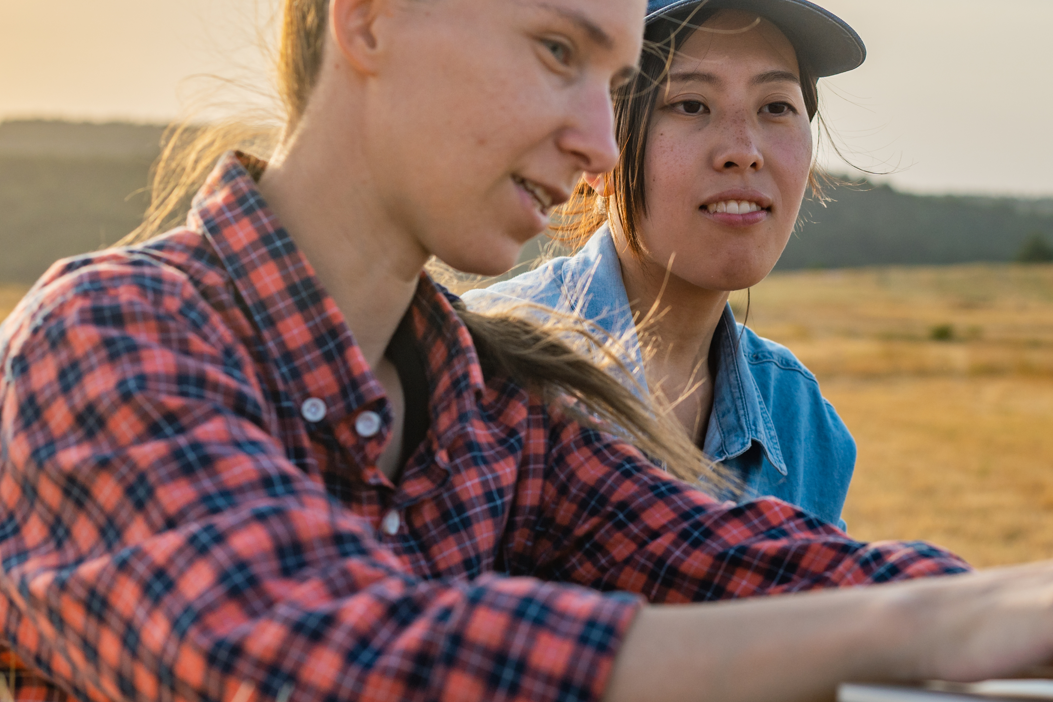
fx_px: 2457
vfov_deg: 16.3
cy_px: 371
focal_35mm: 84
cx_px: 884
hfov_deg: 23.7
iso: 50
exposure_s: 1/800
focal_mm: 35
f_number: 3.2
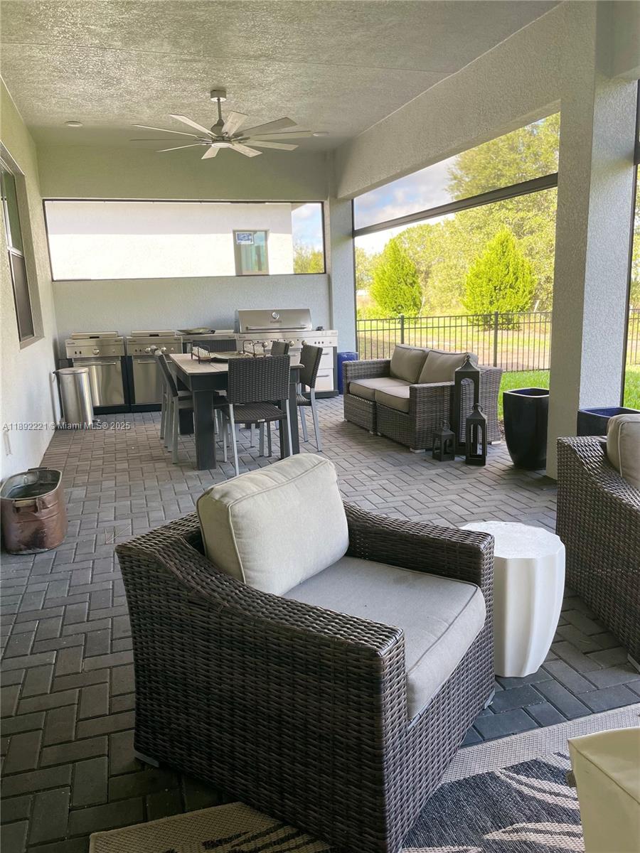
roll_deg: +2.5
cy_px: 426
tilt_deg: -10.5
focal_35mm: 26
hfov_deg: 53.1
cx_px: 320
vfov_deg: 67.3
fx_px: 641
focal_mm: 4.2
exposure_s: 1/192
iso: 40
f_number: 1.6
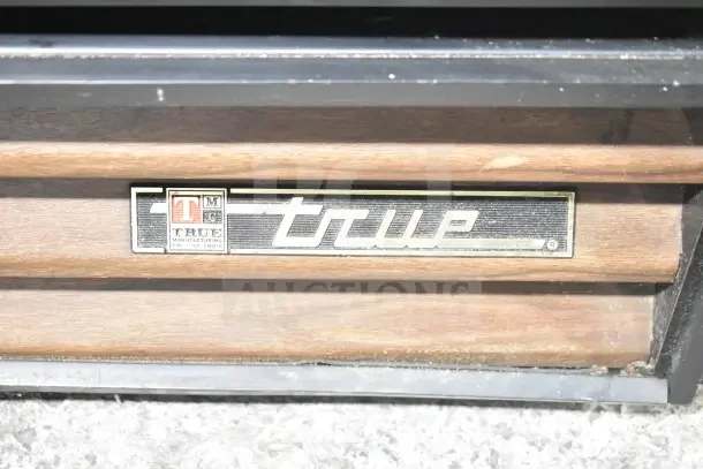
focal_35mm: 63
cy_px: 234
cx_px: 352
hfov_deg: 31.9
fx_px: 1230
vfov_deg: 21.6
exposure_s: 1/60
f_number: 5
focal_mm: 42
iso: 8000
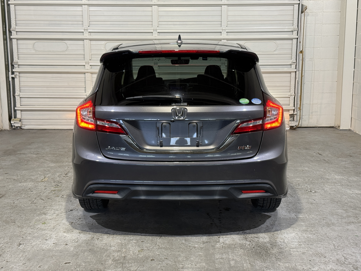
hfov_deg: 39.7
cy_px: 136
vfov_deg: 30.3
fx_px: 501
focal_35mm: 48
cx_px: 180
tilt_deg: -9.5
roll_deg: -0.5
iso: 125
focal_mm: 6.76
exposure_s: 1/60
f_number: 1.78
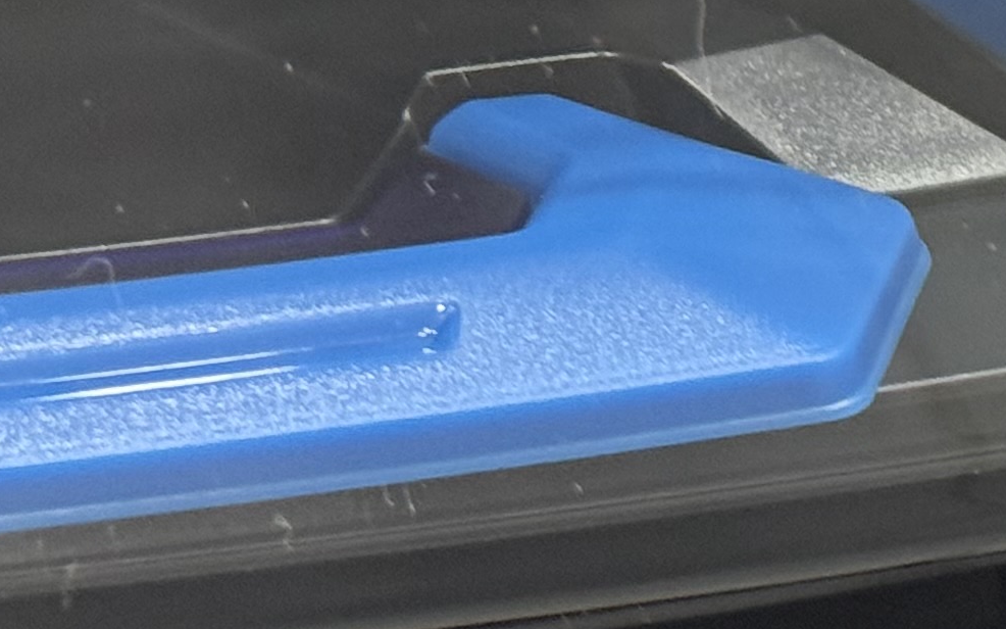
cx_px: 1850
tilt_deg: -25.7
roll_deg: -1.8
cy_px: -161
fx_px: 5702
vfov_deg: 6.3
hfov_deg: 9.6
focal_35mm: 208
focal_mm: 6.76
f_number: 1.78
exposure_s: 1/100
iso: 125
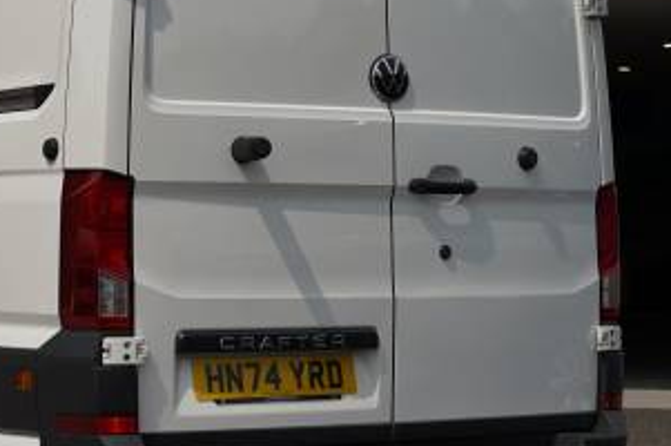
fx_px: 1870
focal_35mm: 100
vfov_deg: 13.6
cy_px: 154
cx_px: 74
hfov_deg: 20.0
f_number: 4.5
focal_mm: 47.2
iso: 100
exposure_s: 1/800
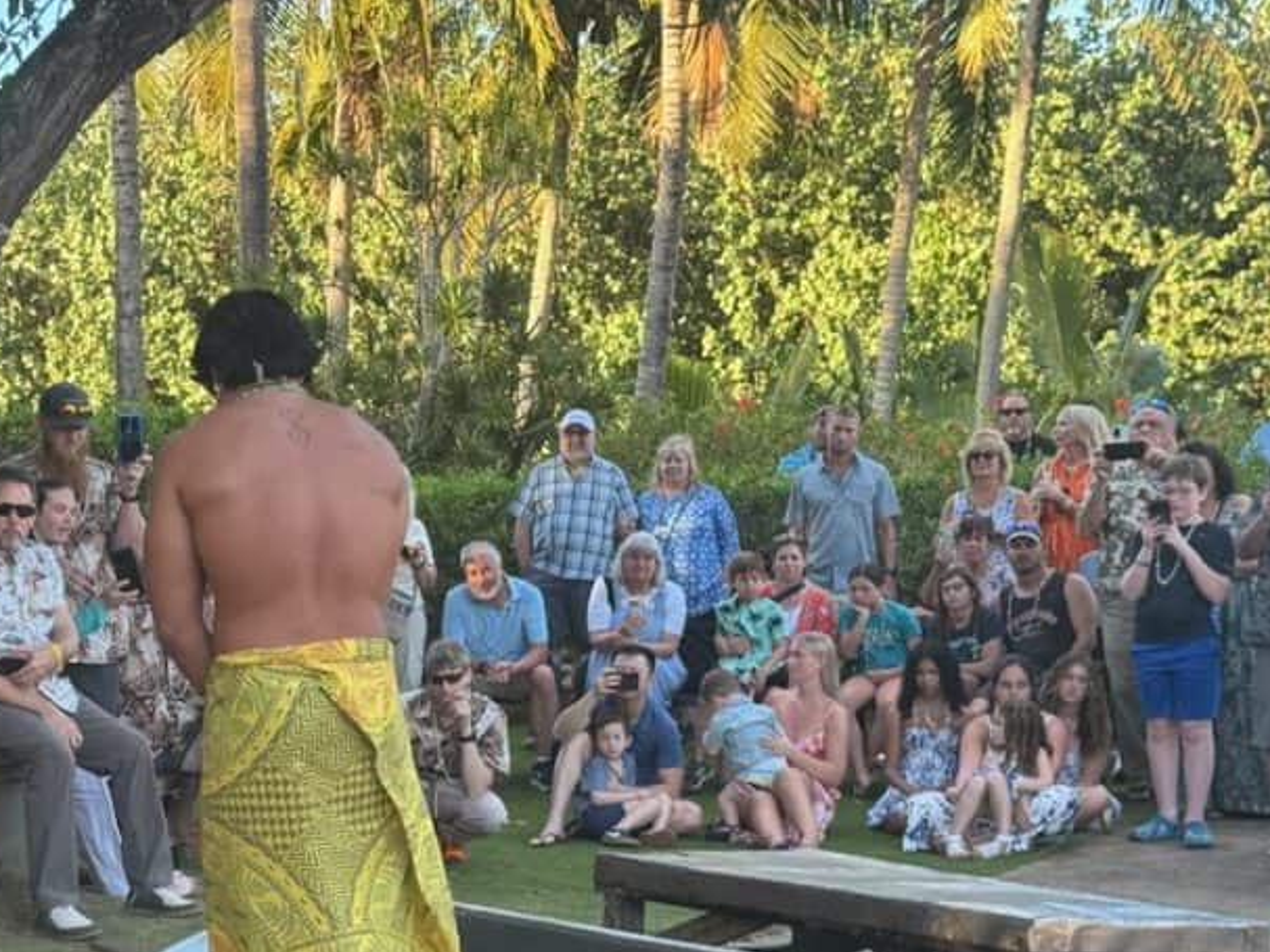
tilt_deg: -4.9
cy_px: 734
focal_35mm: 81
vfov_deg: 18.1
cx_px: 203
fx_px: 2971
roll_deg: +1.5
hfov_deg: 23.7
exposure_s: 1/160
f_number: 1.78
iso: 64
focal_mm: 6.76
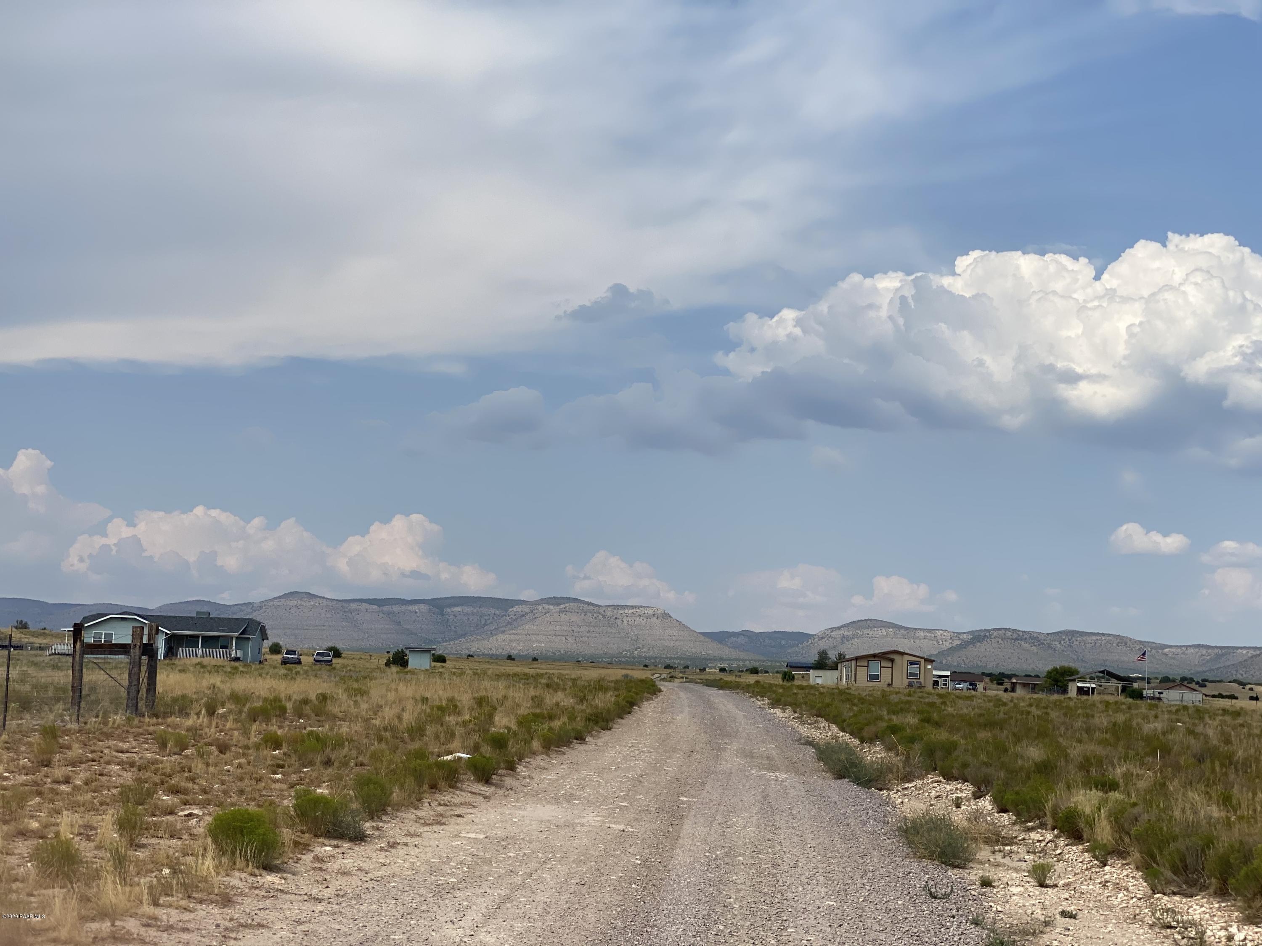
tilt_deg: +6.9
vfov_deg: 28.0
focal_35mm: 52
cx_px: 631
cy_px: 473
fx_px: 1896
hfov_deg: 36.8
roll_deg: -2.3
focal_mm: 6
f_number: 2
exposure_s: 1/2519
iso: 20
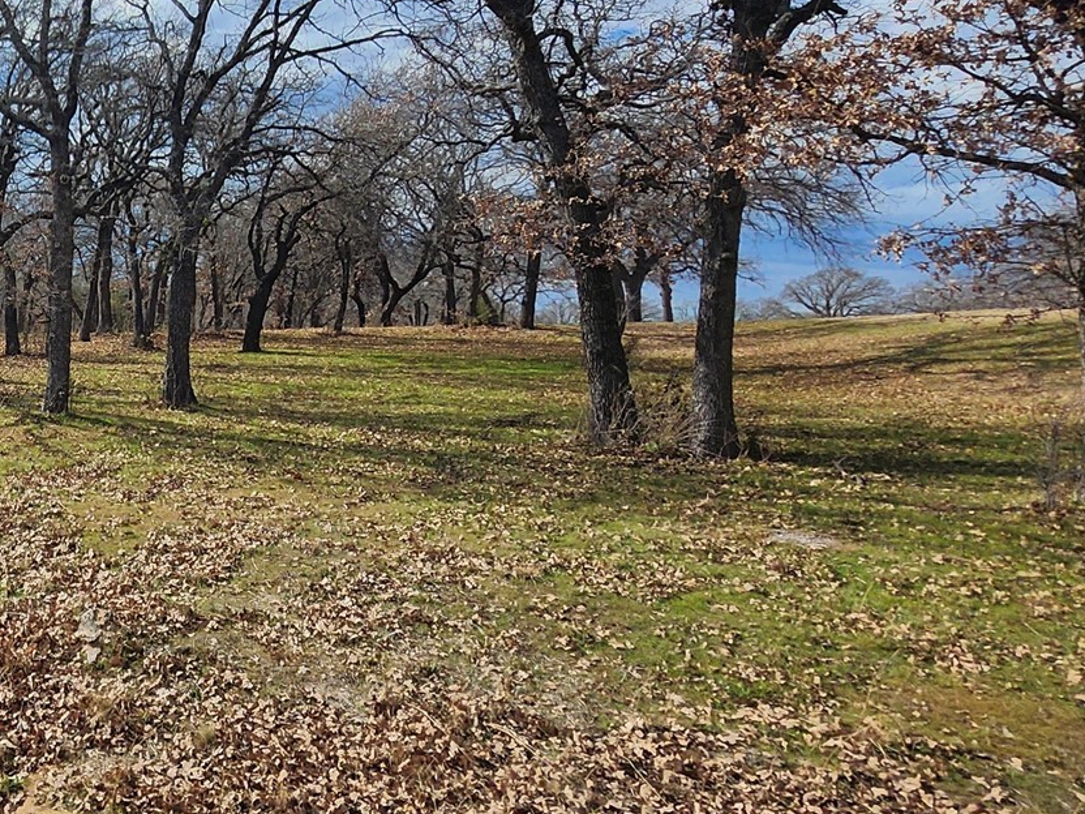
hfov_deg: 46.6
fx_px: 1003
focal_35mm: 32
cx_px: -21
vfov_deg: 42.3
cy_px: 171
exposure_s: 1/4067
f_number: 2.2
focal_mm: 1.74
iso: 40
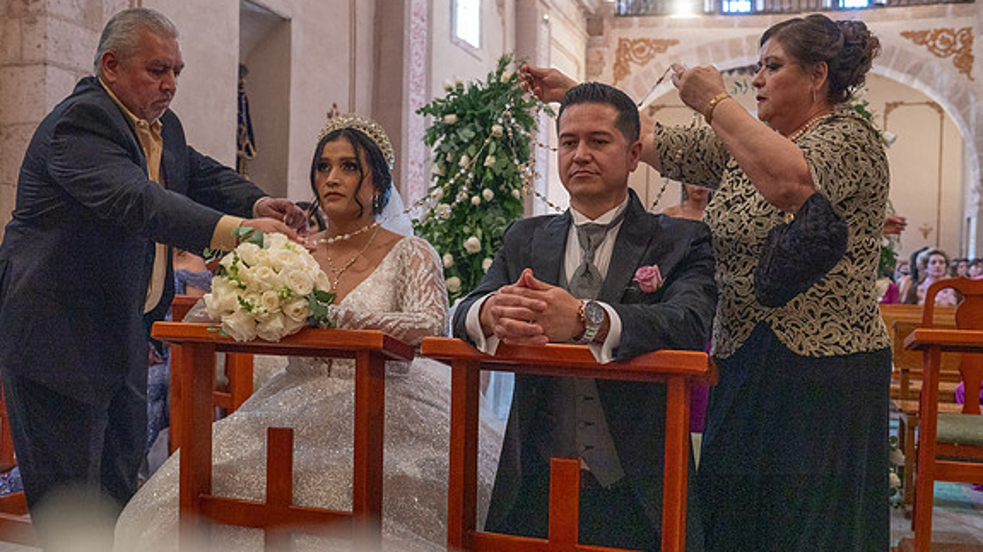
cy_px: 295
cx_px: 489
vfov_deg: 32.0
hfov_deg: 54.0
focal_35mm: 37
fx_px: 964
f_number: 5
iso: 2500
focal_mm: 35
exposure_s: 1/100
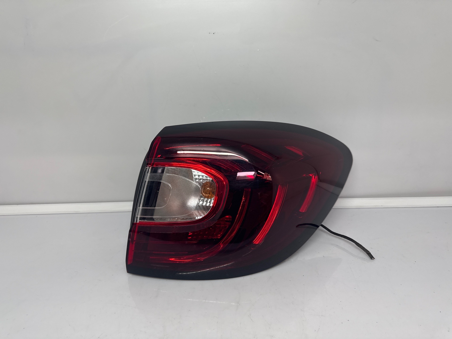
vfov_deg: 56.8
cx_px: 226
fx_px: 313
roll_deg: +1.2
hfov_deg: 71.6
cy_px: 170
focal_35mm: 24
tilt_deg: -18.2
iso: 125
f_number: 1.78
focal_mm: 6.76
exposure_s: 1/100
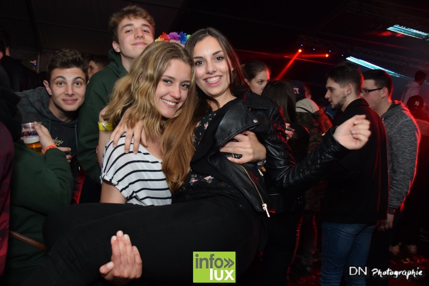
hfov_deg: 57.2
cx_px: 214
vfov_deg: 40.0
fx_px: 393
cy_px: 143
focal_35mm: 33
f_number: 3.8
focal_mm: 22
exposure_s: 1/40
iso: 1600
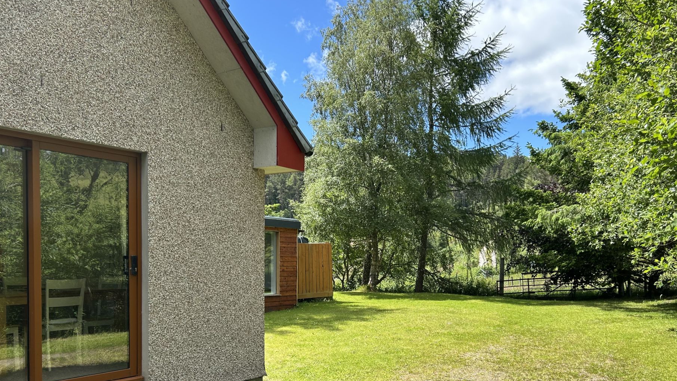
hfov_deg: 60.9
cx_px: 371
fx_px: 574
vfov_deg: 36.1
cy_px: 270
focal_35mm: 32
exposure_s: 1/1724
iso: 50
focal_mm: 5.7
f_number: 1.5
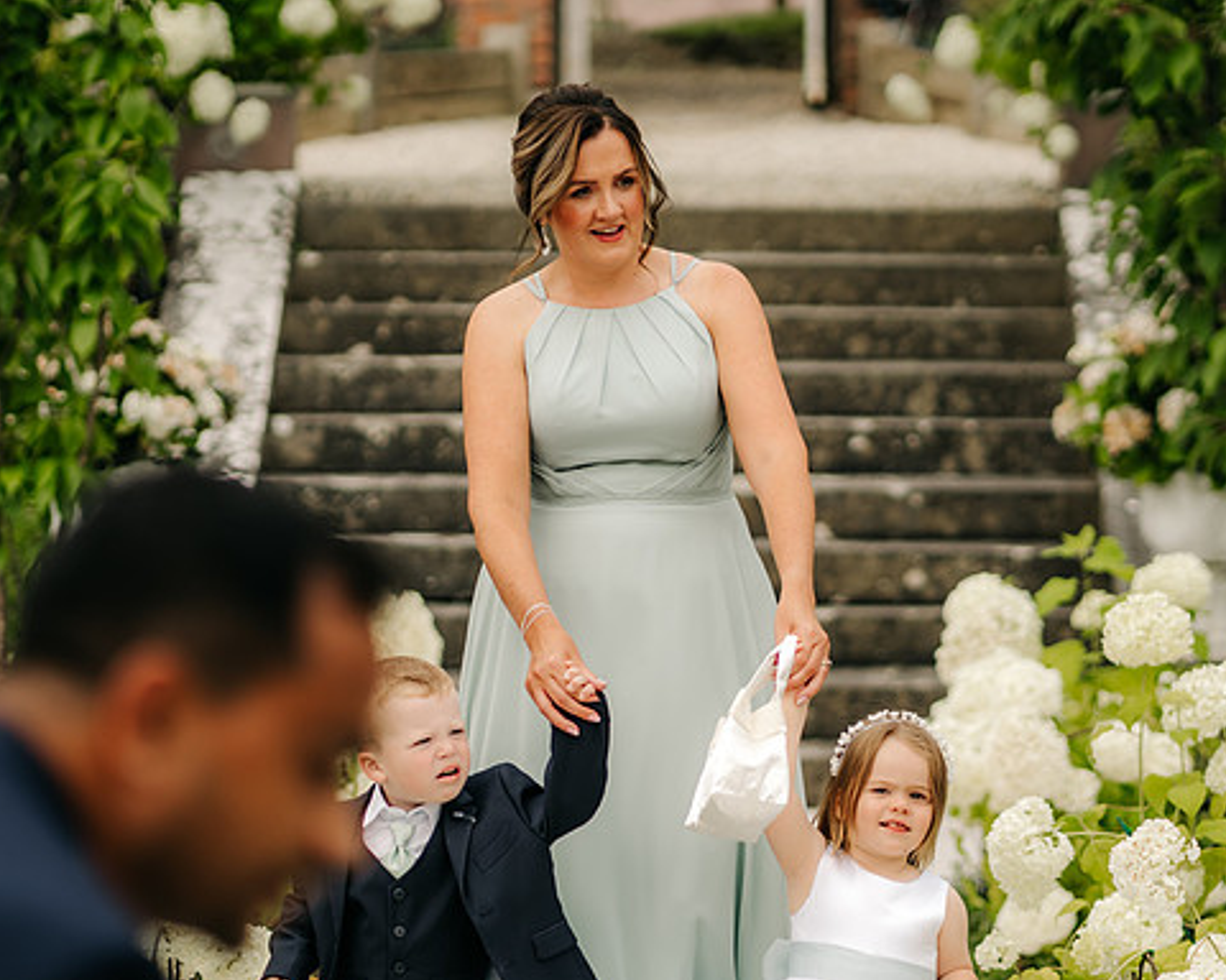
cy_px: 491
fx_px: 5334
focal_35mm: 147
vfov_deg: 10.5
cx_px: 618
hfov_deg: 13.1
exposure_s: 1/3200
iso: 100
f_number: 2
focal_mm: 85
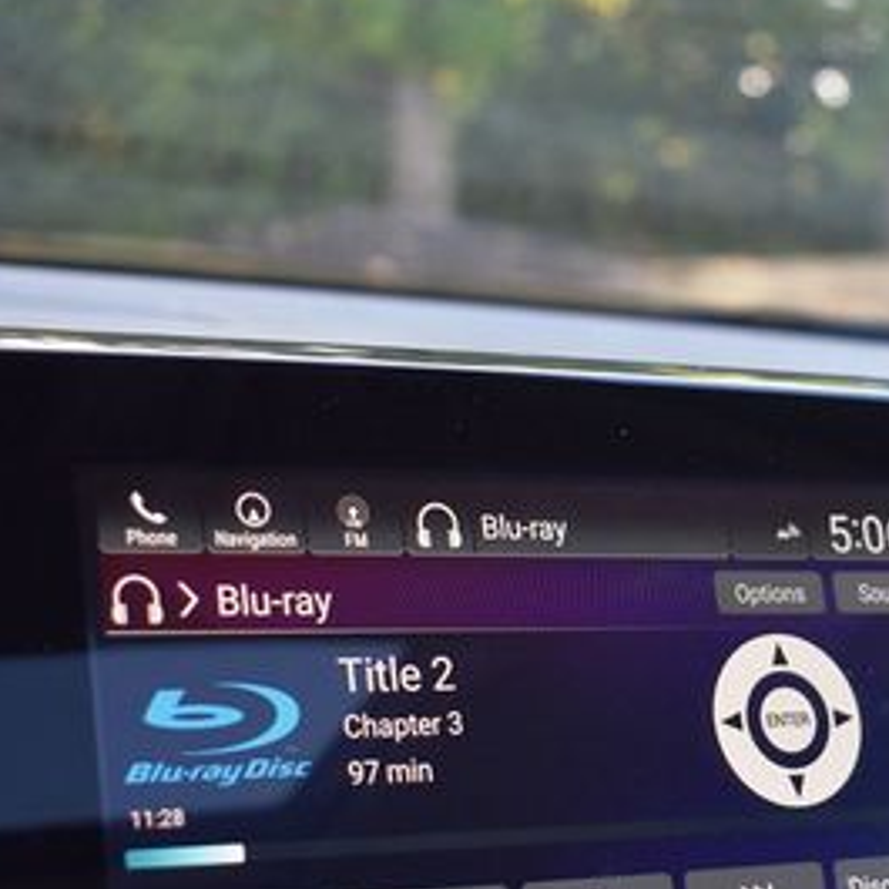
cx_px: 634
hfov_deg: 21.5
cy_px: 572
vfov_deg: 21.6
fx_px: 2324
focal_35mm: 80
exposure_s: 1/250
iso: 500
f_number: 4
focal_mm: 26
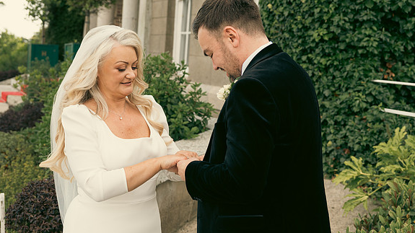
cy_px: 110
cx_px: 207
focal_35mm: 55
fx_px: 605
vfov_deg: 21.8
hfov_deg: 37.9
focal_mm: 35
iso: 125
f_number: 3.5
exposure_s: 1/400
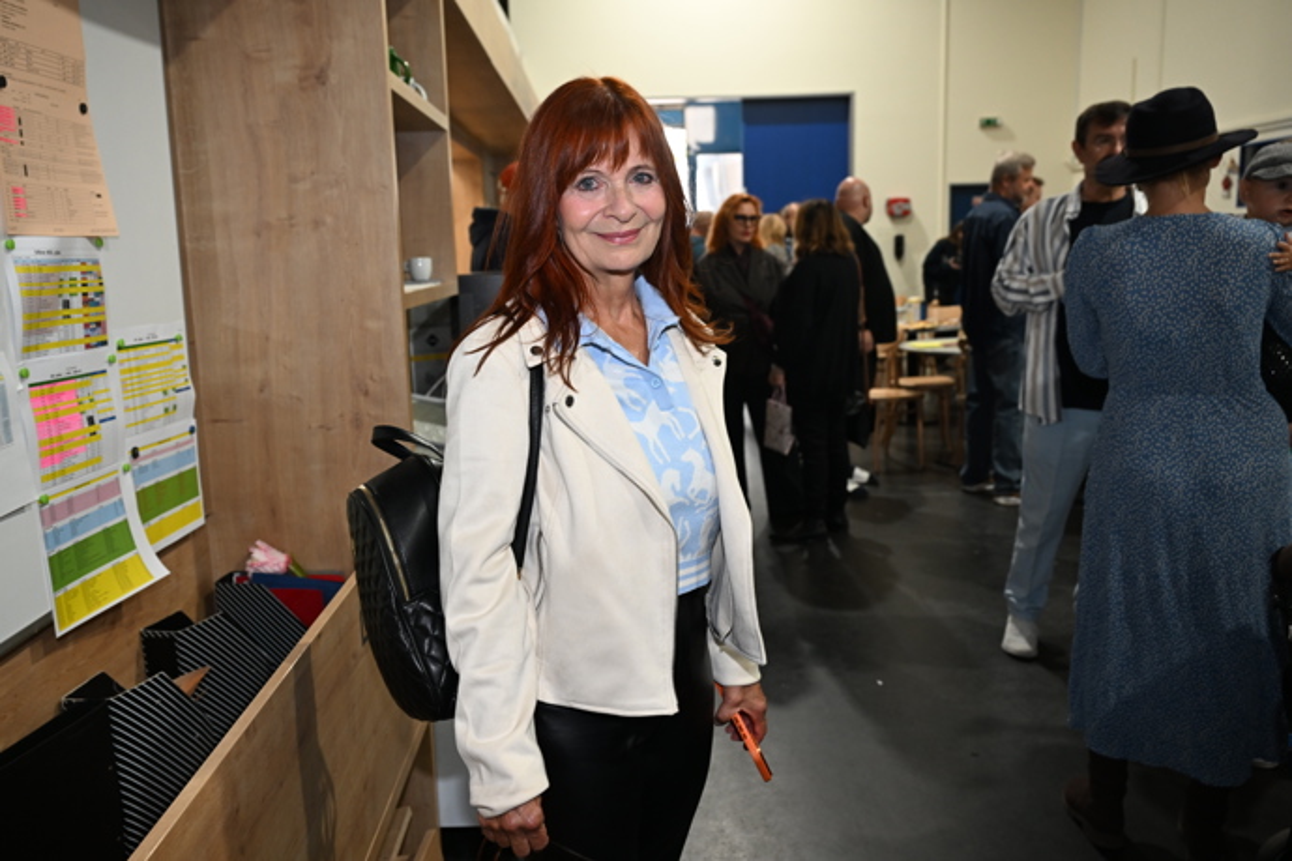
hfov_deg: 61.9
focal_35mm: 30
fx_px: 1077
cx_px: 646
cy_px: 430
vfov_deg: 43.6
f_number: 4.5
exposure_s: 1/125
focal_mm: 30
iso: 1600
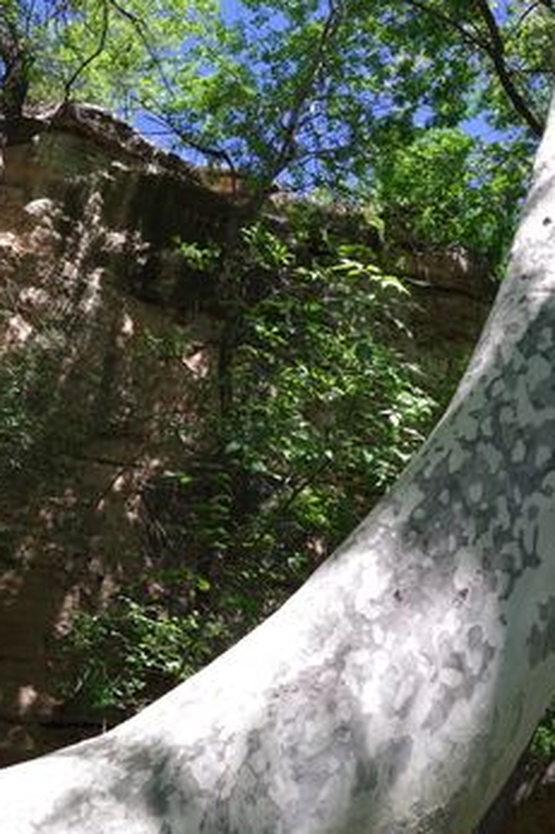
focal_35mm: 45
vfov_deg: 43.1
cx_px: 366
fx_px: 1042
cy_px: 291
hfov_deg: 29.6
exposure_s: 1/50
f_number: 8
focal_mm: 30
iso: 100
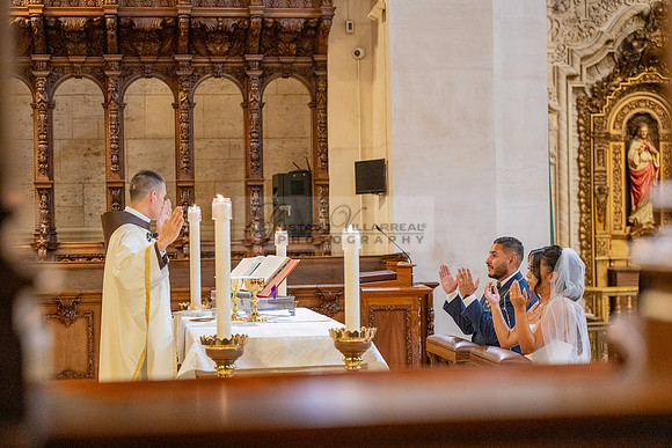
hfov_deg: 28.8
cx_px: 336
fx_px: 1307
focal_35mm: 70
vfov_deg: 19.5
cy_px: 224
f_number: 2.8
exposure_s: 1/200
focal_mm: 70
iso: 2000
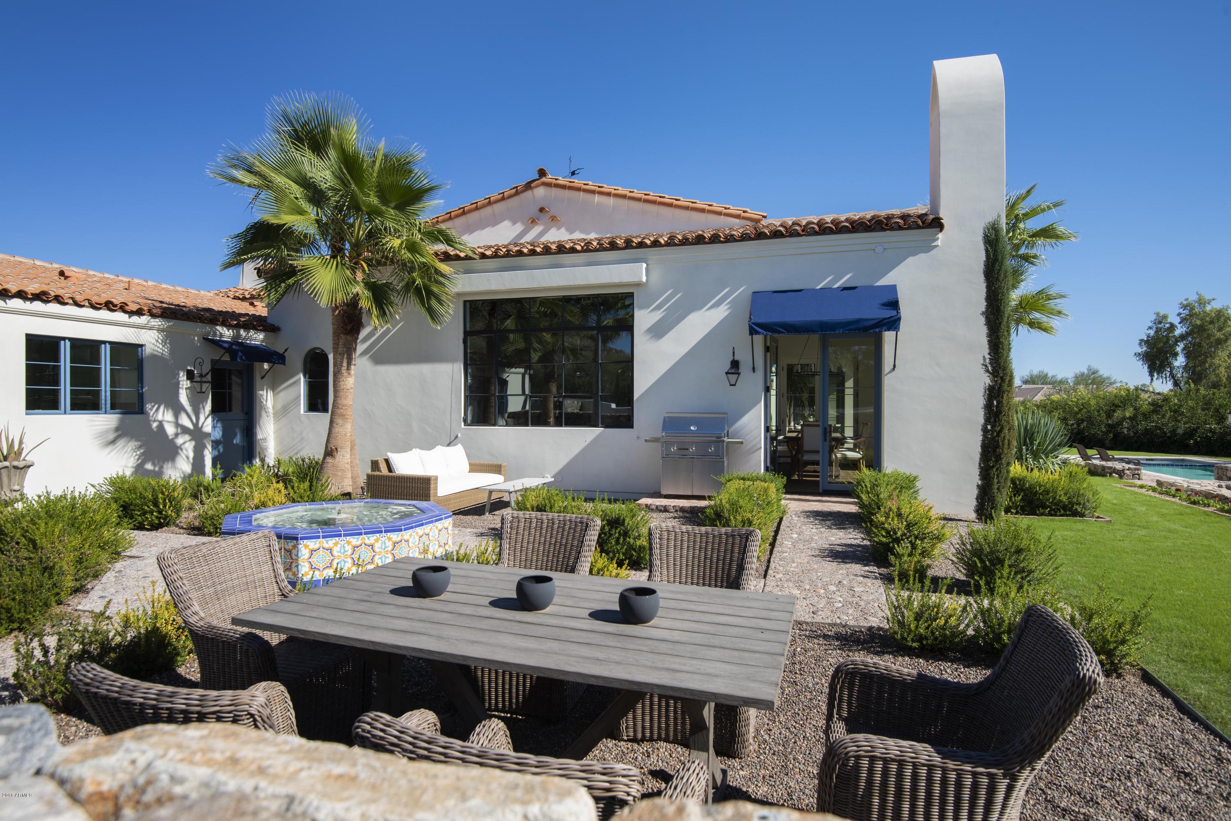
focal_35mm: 19
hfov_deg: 86.9
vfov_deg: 64.6
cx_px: 616
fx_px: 650
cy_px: 410
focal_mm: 19
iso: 100
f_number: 10
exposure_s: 1/125
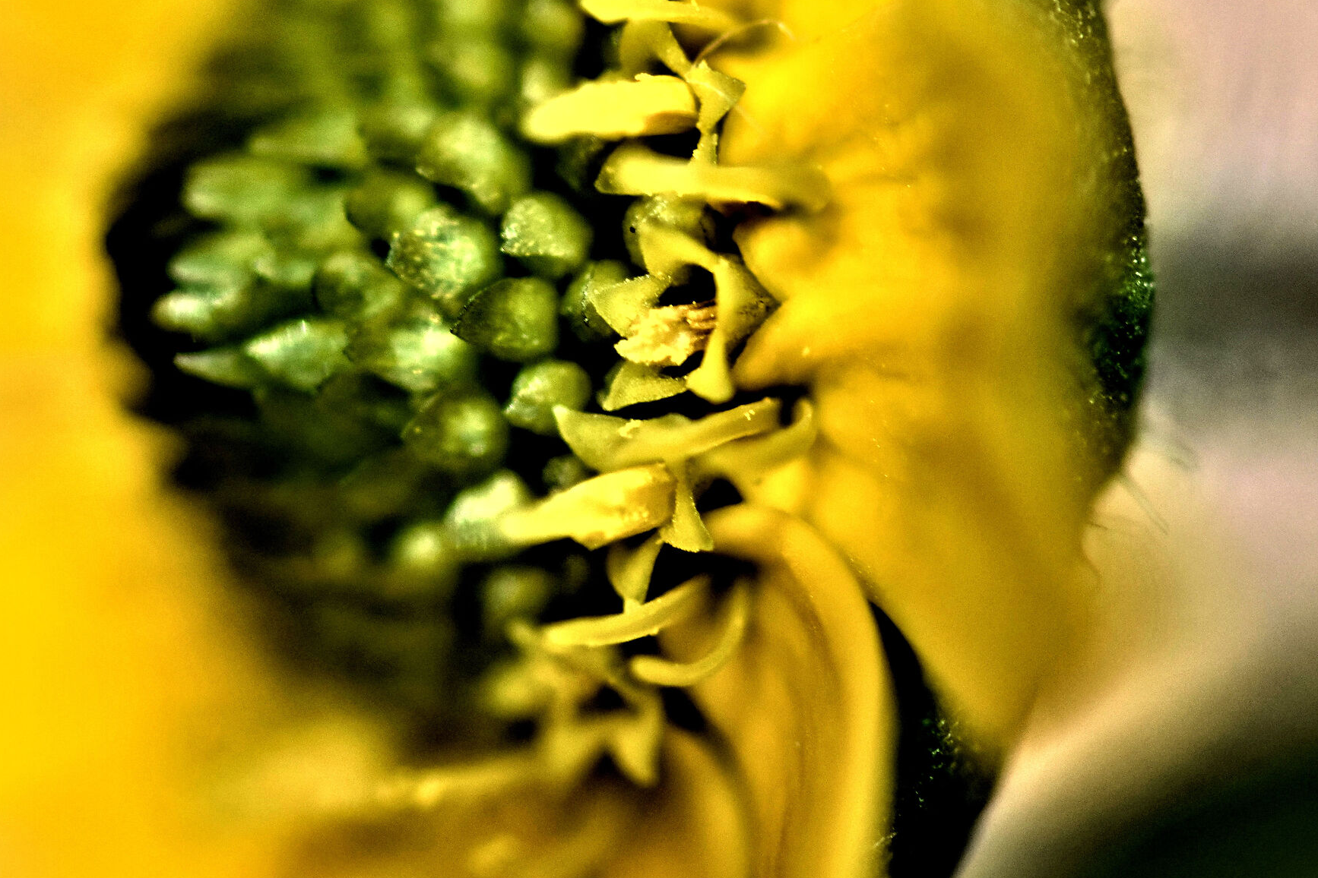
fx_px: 15961
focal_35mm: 436
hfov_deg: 4.7
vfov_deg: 3.2
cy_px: 438
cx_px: 496
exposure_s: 1/500
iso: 800
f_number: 11
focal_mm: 210
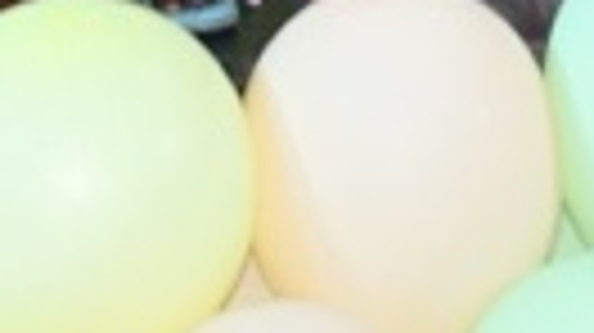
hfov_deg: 7.0
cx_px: 230
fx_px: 4879
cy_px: -994
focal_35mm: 310
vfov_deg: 3.7
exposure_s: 1/160
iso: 500
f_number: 6.3
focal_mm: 39
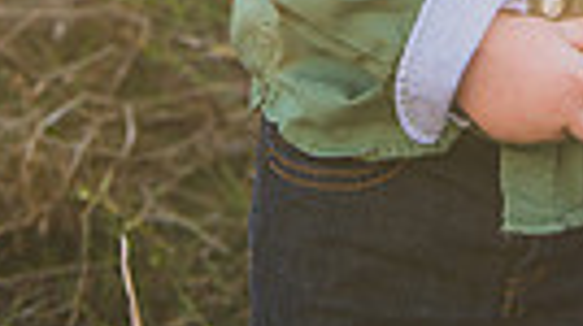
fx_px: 1961
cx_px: 553
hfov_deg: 16.6
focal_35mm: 127
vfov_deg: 8.3
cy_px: -582
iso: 200
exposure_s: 1/200
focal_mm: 36
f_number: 4
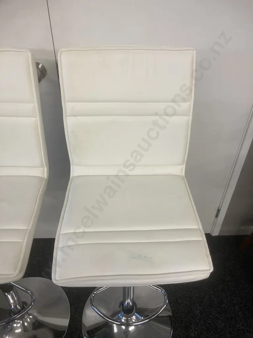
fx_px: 273
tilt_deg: -39.9
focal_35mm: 28
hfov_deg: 49.7
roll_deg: -3.3
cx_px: 126
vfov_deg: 63.4
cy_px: 169
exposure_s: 1/50
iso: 50
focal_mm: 3.99
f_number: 1.8
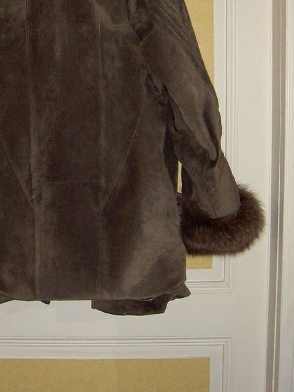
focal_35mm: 64
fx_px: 725
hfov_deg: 22.6
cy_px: 94
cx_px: 54
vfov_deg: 29.7
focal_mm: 8
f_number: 2.8
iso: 200
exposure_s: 1/60
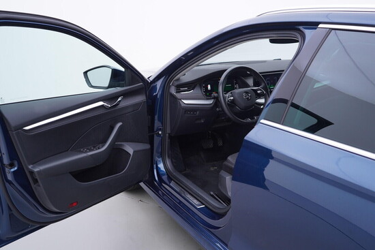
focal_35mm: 36
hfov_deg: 53.1
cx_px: 188
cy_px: 125
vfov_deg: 36.9
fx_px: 375
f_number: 3.2
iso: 125
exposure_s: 1/50
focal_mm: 24
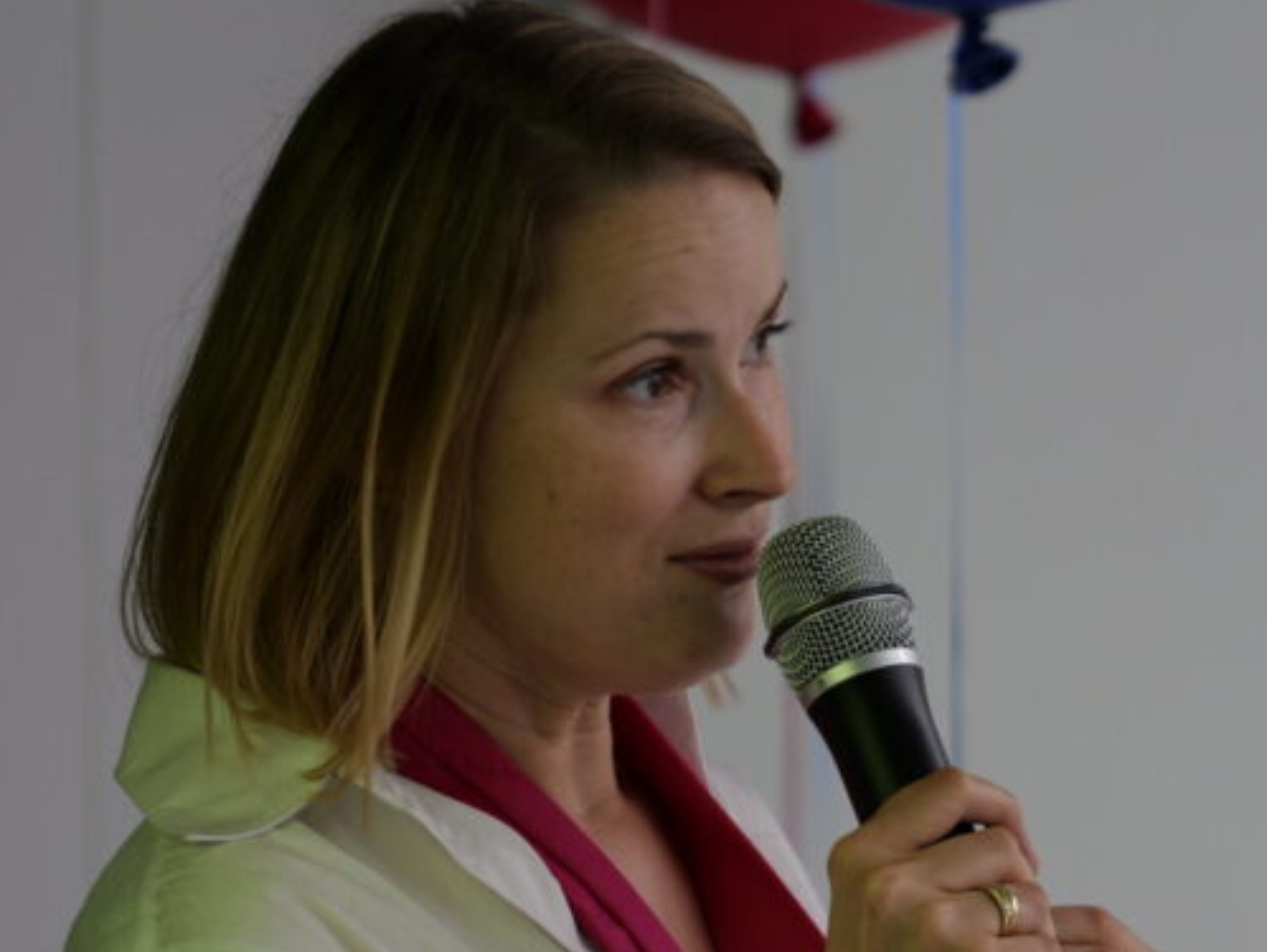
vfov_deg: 7.2
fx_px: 7582
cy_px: 656
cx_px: 830
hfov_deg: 9.5
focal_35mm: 207
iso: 800
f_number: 4
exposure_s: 1/50
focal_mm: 105
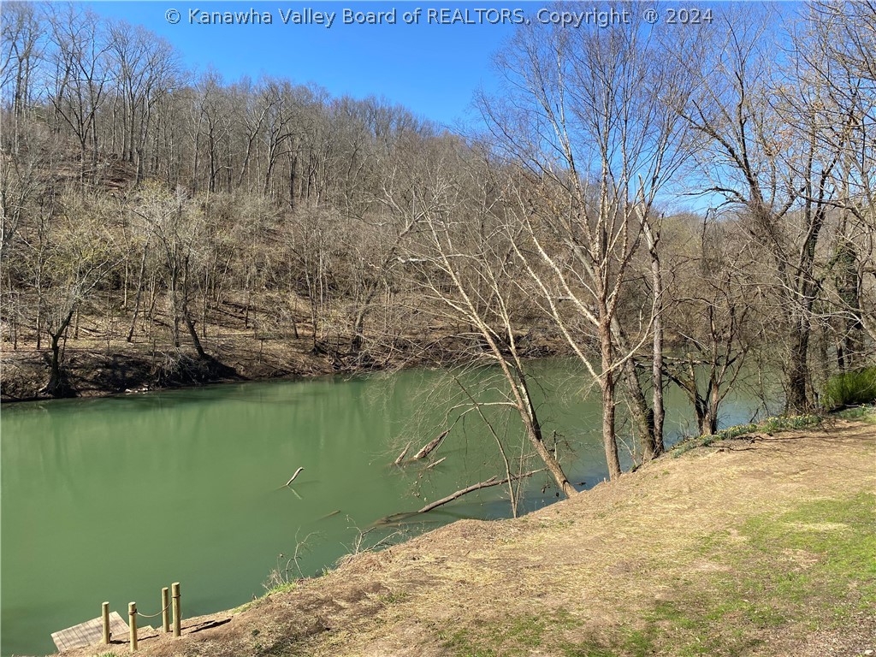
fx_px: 658
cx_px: 438
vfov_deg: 53.1
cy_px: 328
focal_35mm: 26
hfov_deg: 67.3
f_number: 1.8
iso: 32
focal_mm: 4.25
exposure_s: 1/1484
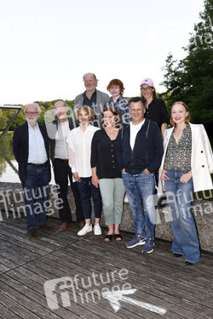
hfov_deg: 40.0
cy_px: 162
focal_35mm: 33
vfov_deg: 57.2
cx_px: 112
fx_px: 293
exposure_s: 1/80
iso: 400
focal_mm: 31
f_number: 6.3
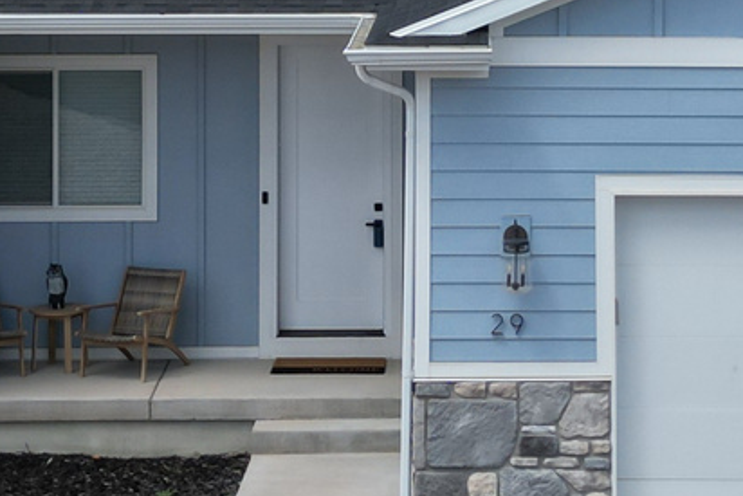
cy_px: -41
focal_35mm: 124
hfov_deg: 16.5
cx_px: 458
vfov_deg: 10.9
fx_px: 2560
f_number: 1.7
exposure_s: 1/3200
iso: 130
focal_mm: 6.72
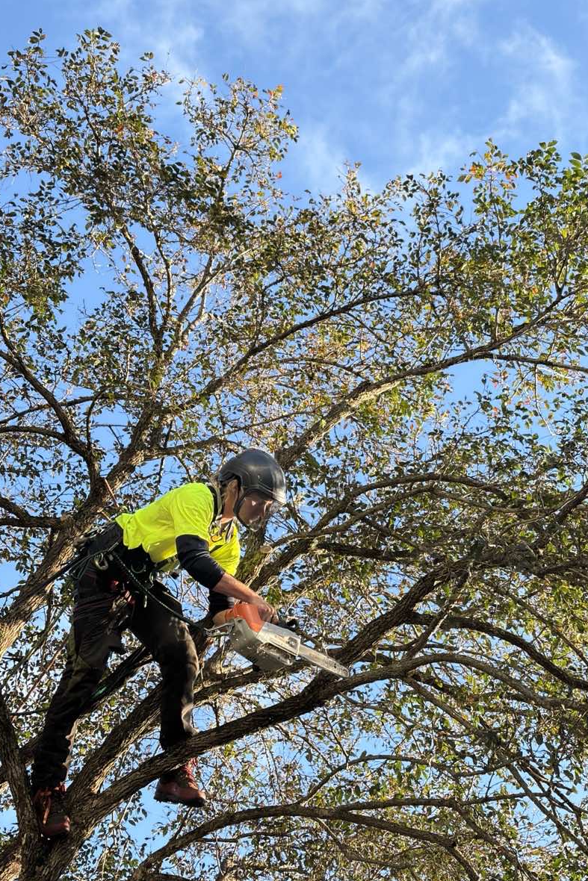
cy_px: 435
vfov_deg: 36.2
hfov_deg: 24.6
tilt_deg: +50.8
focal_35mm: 55
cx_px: 331
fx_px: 1347
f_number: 1.6
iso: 32
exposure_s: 1/596
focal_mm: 5.96
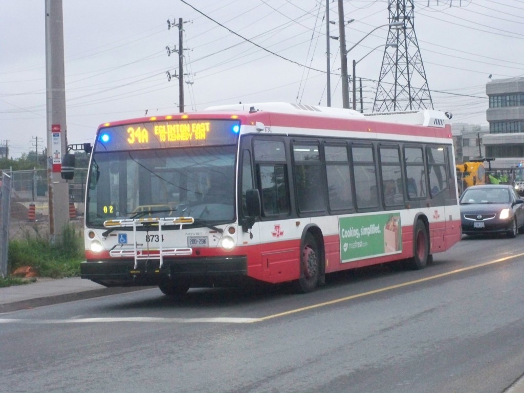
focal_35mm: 105
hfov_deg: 18.7
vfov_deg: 14.1
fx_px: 1589
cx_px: 262
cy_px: 196
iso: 800
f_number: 5.7
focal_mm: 18.8
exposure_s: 1/100
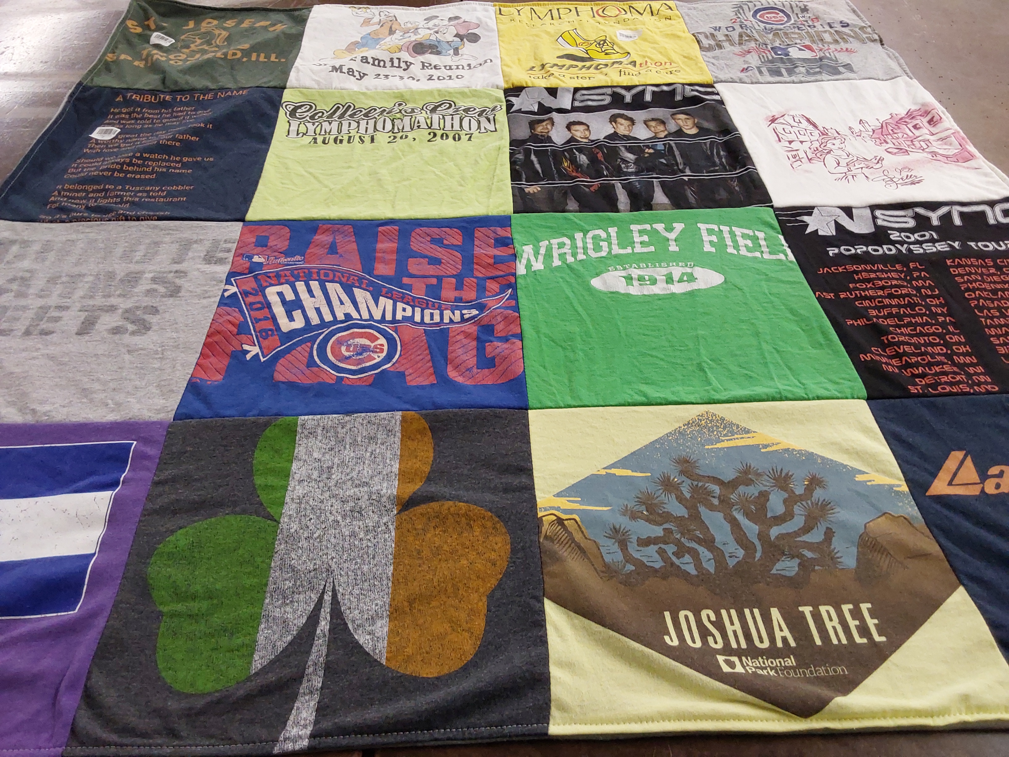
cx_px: 504
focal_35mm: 28
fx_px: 816
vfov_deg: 49.7
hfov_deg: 63.4
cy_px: 378
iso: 125
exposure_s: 1/60
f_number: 1.9
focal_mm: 2.91
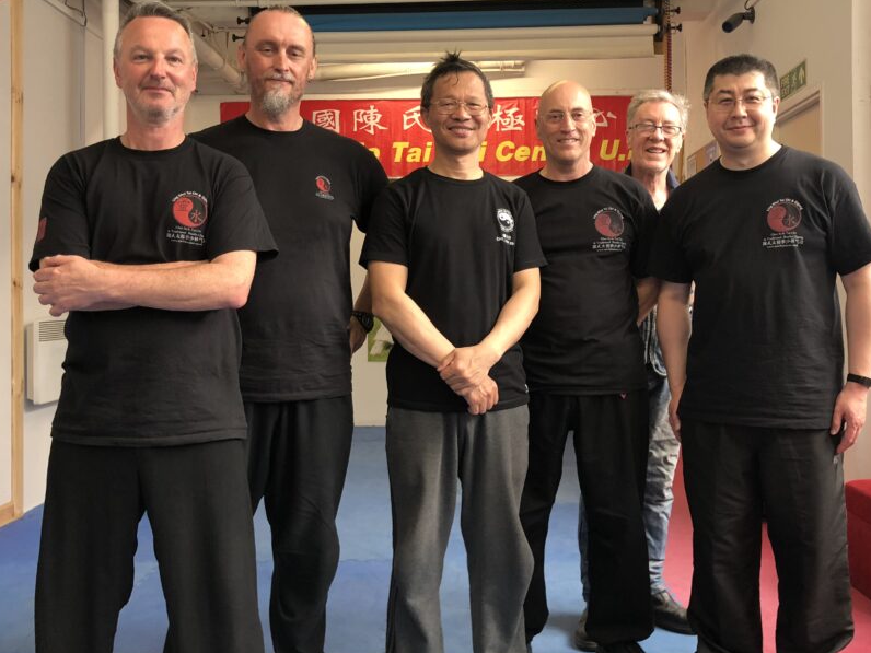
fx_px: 906
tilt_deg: -0.3
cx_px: 455
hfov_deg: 51.3
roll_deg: +1.0
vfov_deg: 39.6
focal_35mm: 36
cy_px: 295
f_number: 1.8
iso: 32
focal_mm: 4
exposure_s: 1/25
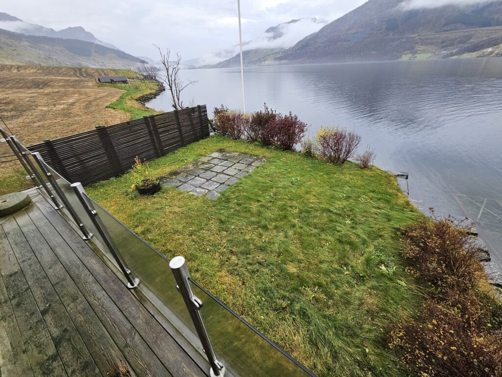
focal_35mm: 13
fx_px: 189
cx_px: 251
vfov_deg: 89.9
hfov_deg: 106.2
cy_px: 188
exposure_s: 1/120
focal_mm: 2.2
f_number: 2.2
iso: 100
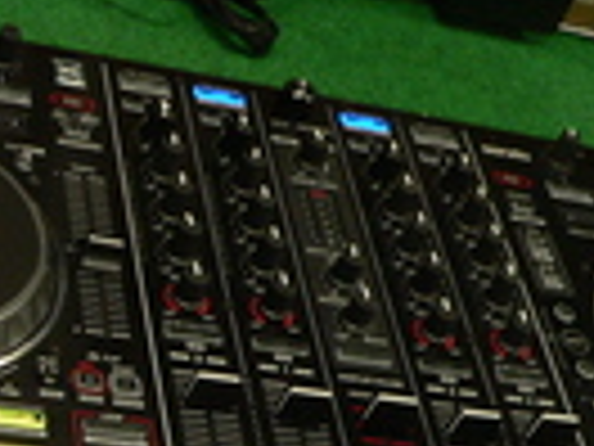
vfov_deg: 14.2
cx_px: 238
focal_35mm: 104
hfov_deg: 18.9
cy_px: 277
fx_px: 1785
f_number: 2.8
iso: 200
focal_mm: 6
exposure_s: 1/25
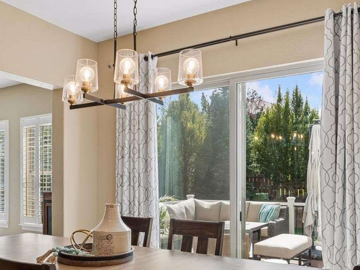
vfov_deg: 37.8
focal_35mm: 37
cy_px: 200
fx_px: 385
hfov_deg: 50.0
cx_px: 155
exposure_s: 1/80
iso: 400
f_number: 9
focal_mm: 19
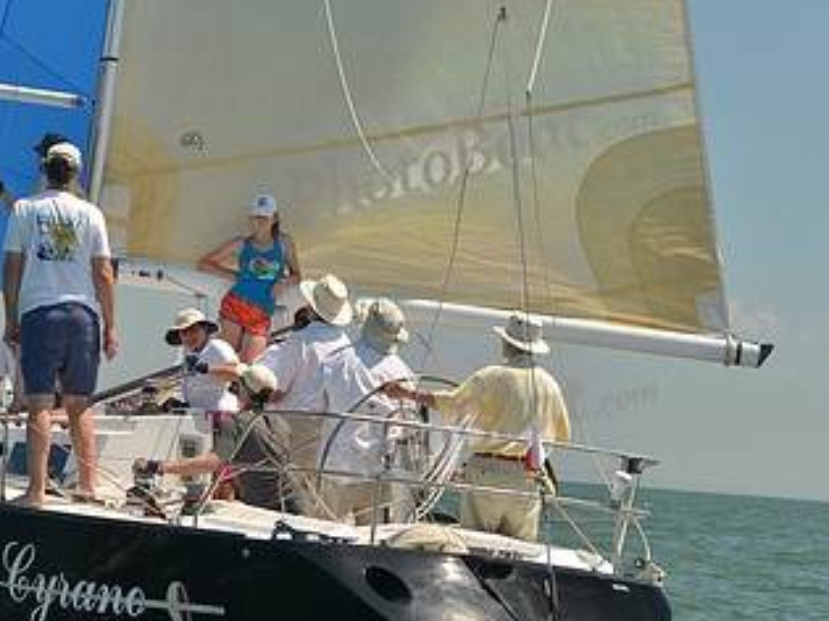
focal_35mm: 124
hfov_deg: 15.8
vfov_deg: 11.9
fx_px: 2968
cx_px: 153
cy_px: 330
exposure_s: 1/640
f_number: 5
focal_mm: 70
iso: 200
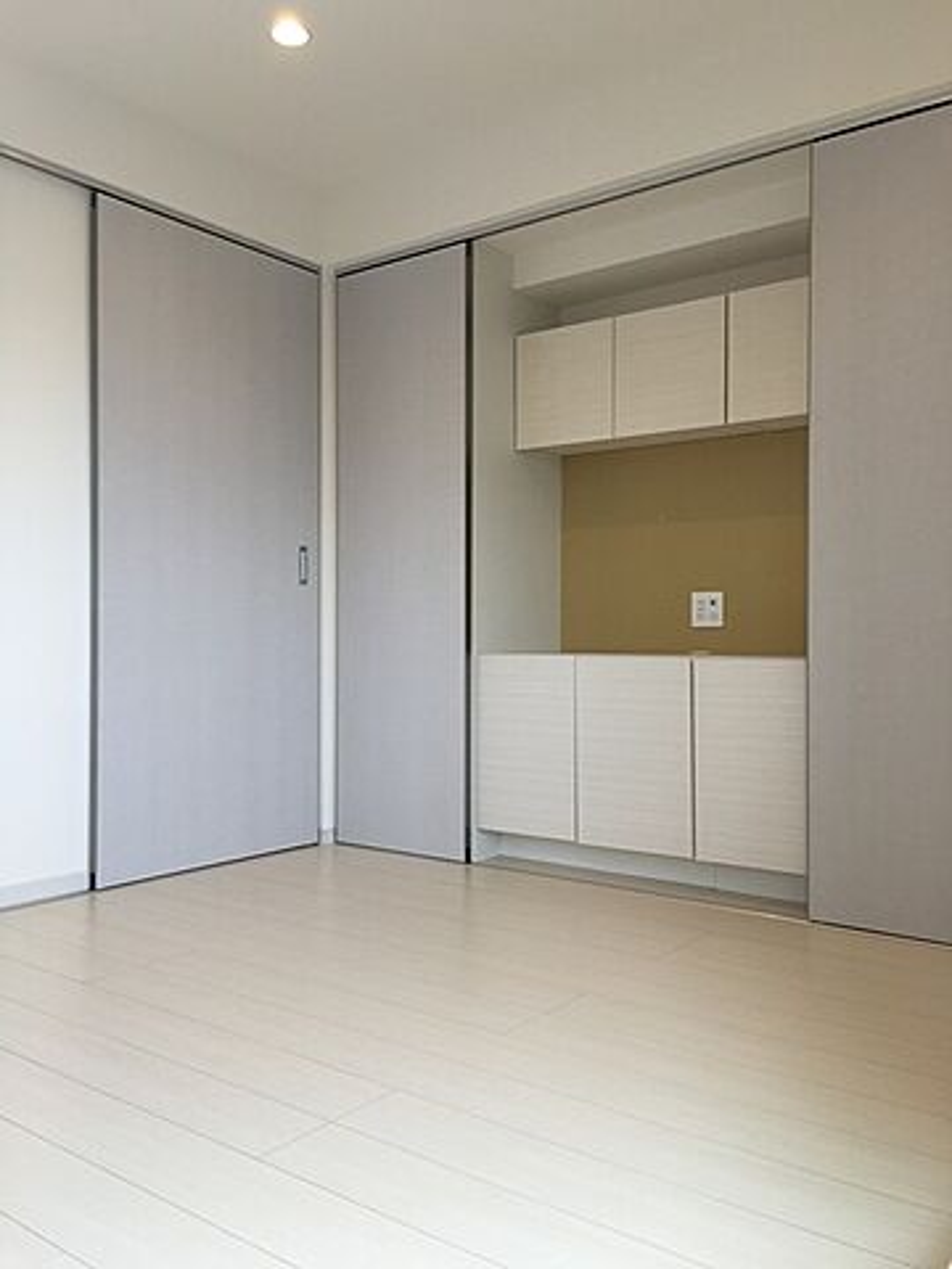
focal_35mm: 29
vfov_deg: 61.7
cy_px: 634
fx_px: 1063
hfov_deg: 48.2
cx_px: 476
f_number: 2.2
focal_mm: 4.15
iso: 25
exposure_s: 1/60
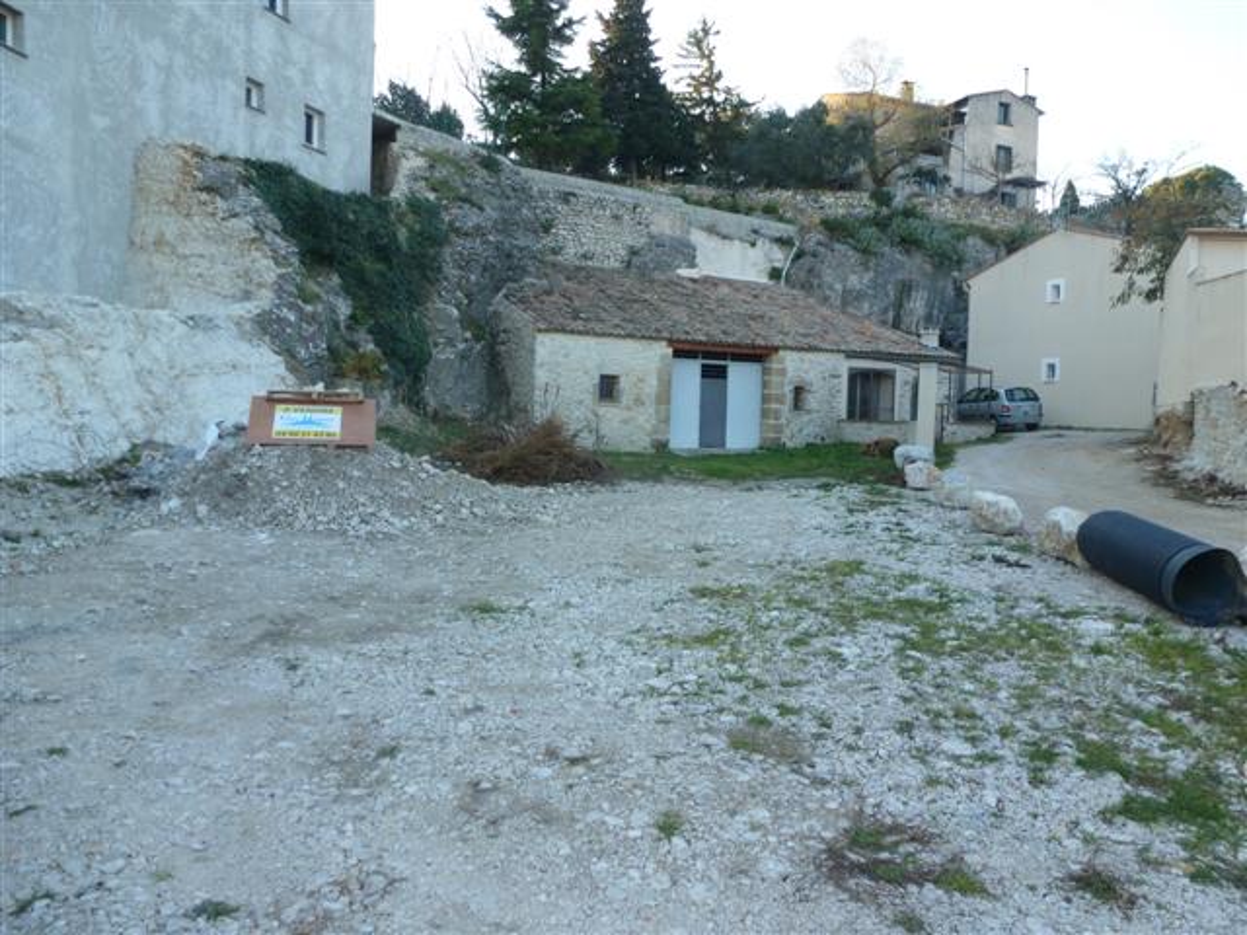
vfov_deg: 56.8
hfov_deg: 71.6
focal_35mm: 24
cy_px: 468
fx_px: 865
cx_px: 624
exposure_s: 1/125
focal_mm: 4.3
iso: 100
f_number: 3.3
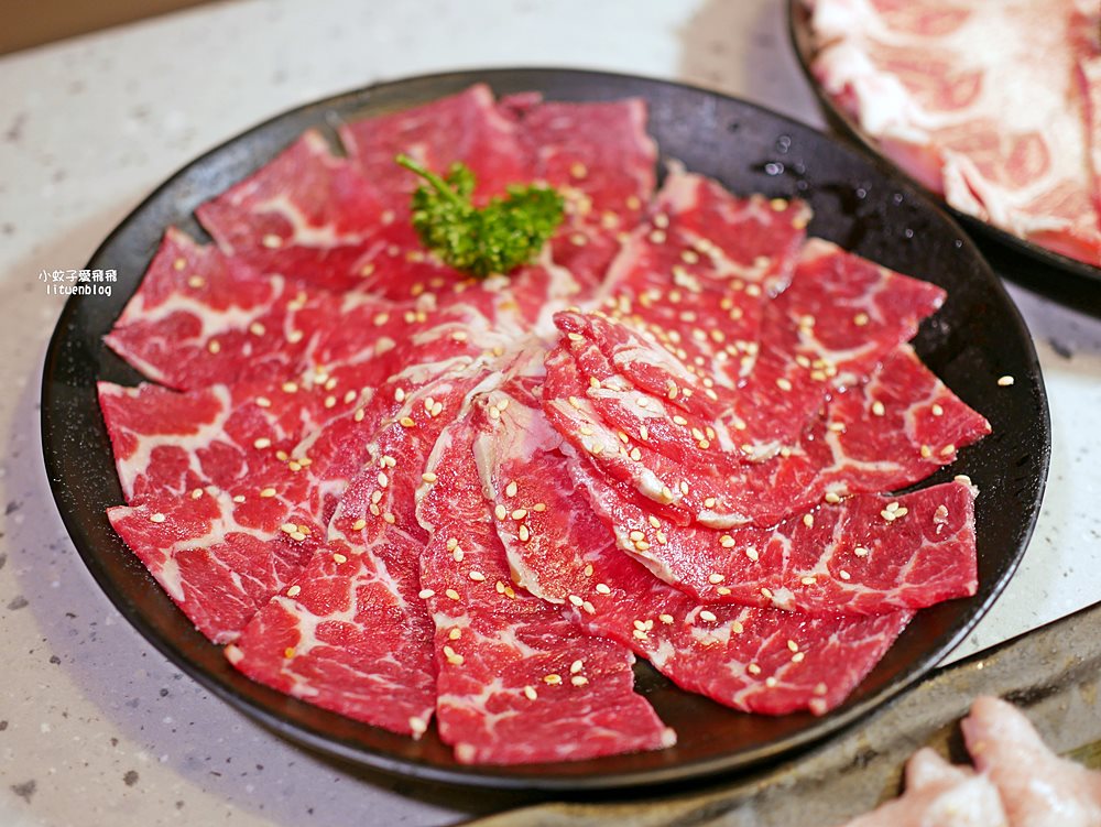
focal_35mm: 50
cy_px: 414
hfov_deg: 38.2
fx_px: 1591
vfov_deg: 29.1
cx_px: 550
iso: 200
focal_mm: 25
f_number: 1.8
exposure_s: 1/80
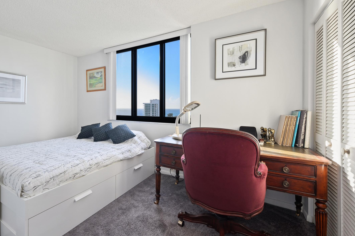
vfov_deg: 70.3
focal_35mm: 17
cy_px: 111
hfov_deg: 91.6
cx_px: 136
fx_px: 168
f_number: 8
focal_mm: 12
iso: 100
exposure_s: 1/2.5
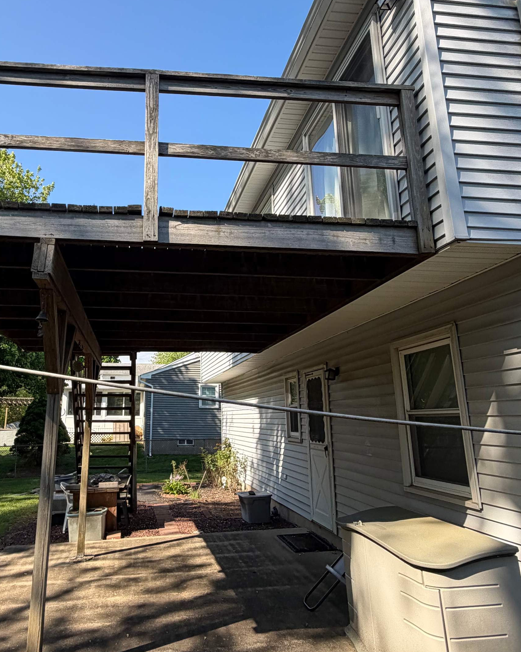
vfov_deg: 65.9
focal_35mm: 26
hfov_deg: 54.0
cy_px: 291
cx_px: 181
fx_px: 501
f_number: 2.2
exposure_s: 1/502
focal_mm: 2.22
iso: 40
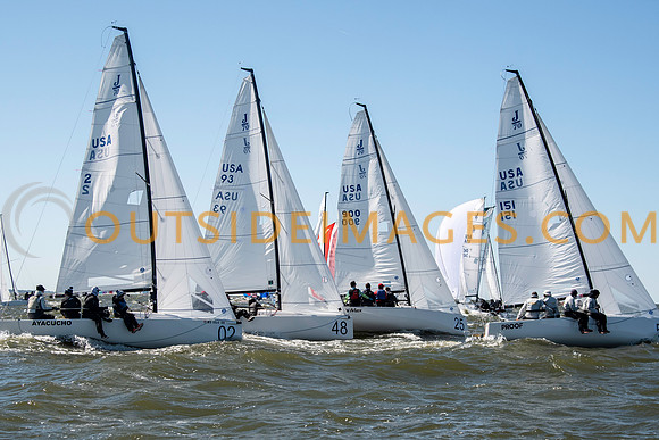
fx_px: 1293
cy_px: 205
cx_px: 307
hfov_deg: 28.6
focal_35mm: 71
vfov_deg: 19.3
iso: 400
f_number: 5
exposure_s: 1/2500
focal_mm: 44
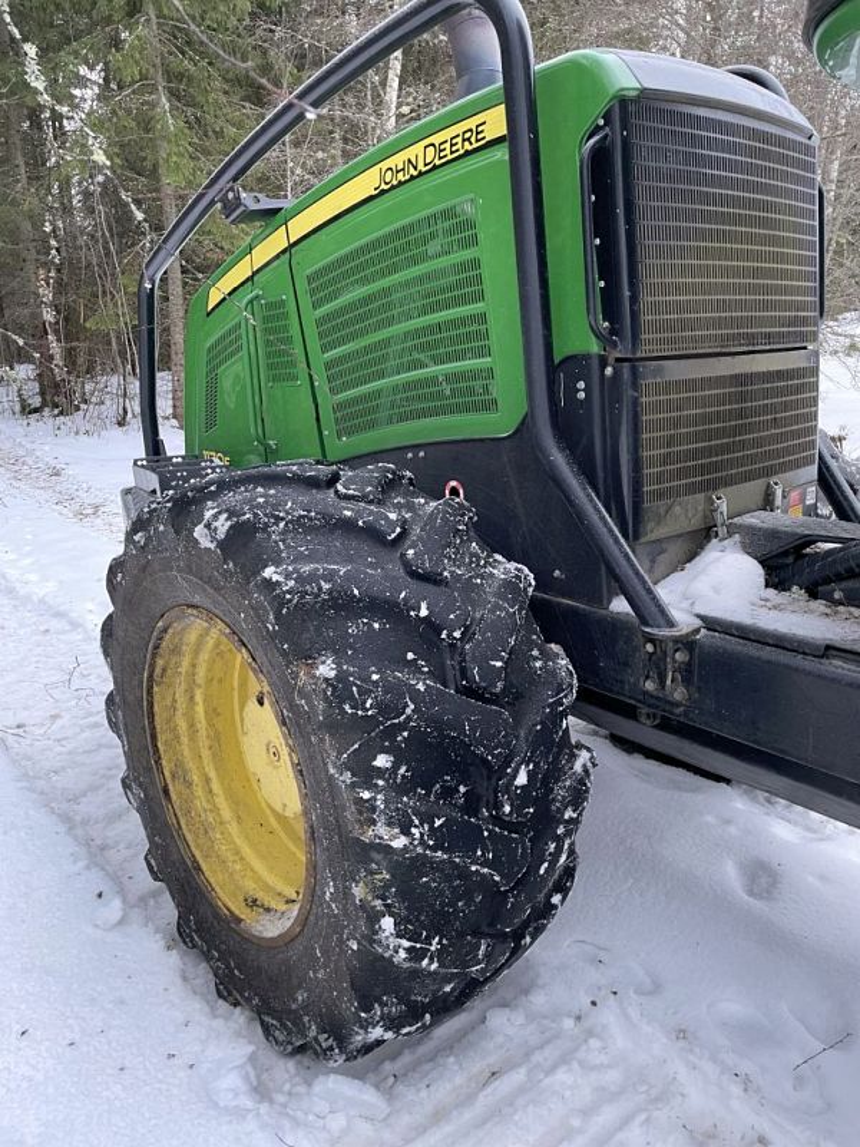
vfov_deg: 67.3
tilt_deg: -15.9
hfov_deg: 53.1
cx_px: 430
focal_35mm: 26
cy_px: 574
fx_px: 861
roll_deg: +0.1
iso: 200
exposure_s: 1/60
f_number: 1.6
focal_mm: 4.2
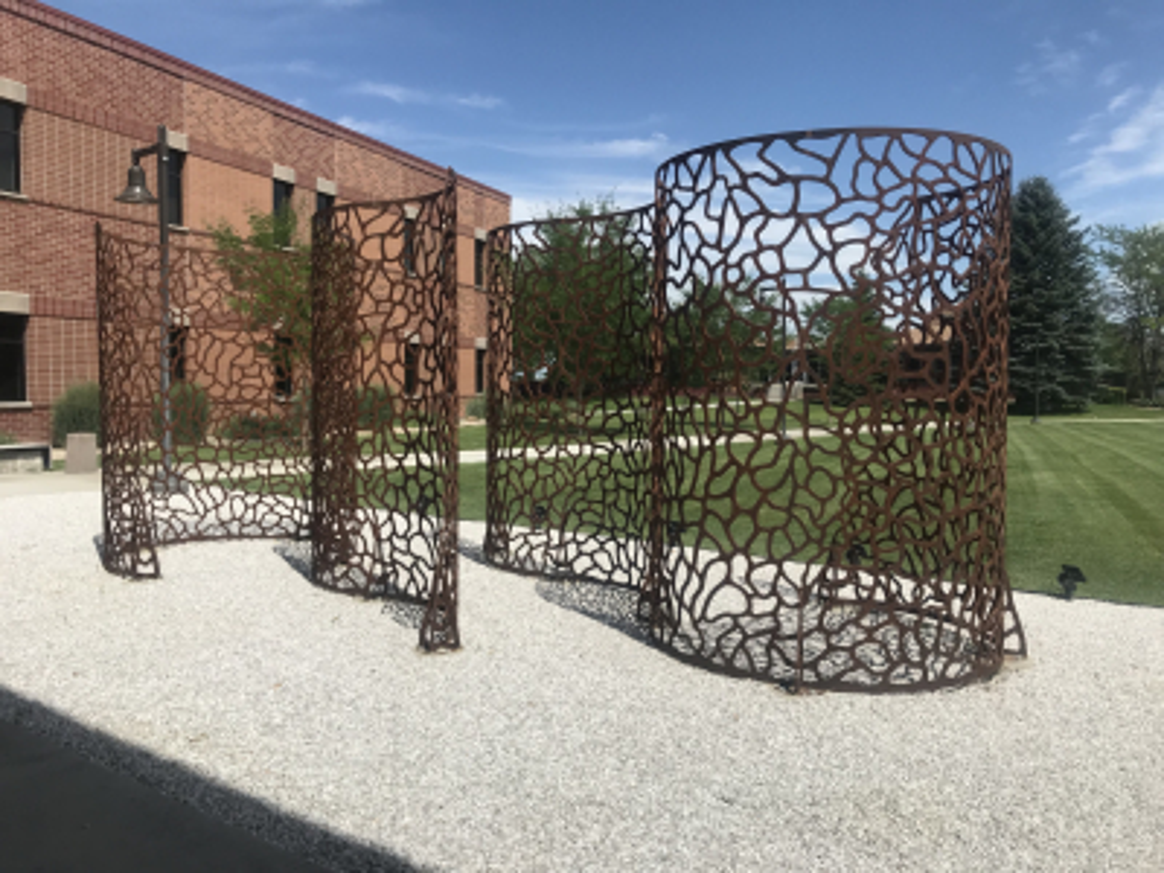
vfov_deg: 49.7
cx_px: 582
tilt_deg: -2.5
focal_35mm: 28
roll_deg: +0.1
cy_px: 436
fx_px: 942
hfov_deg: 63.4
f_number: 1.8
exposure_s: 1/4167
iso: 20
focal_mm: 3.99
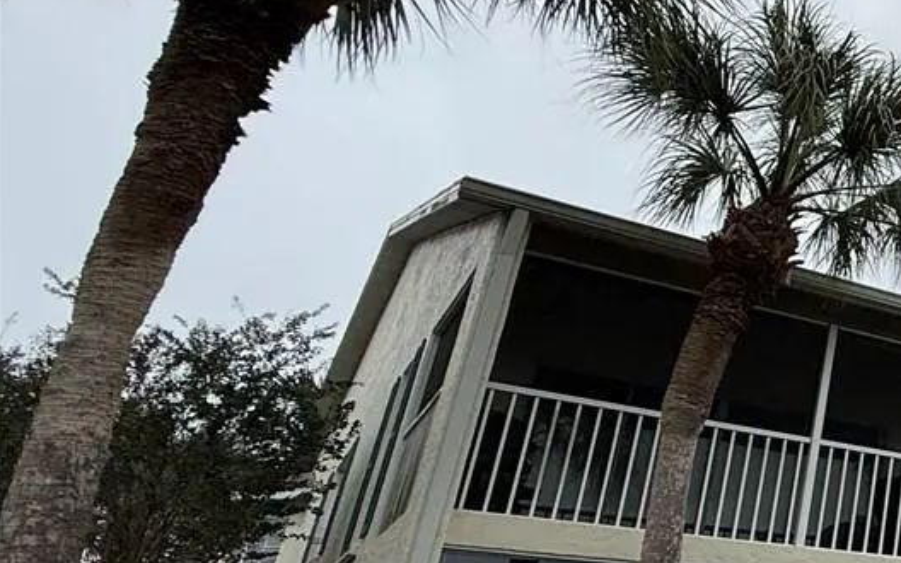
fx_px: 1105
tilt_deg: +24.9
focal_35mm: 45
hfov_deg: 28.3
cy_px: 321
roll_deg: +2.4
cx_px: 1362
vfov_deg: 28.6
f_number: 2.2
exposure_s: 1/3125
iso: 50
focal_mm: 2.22
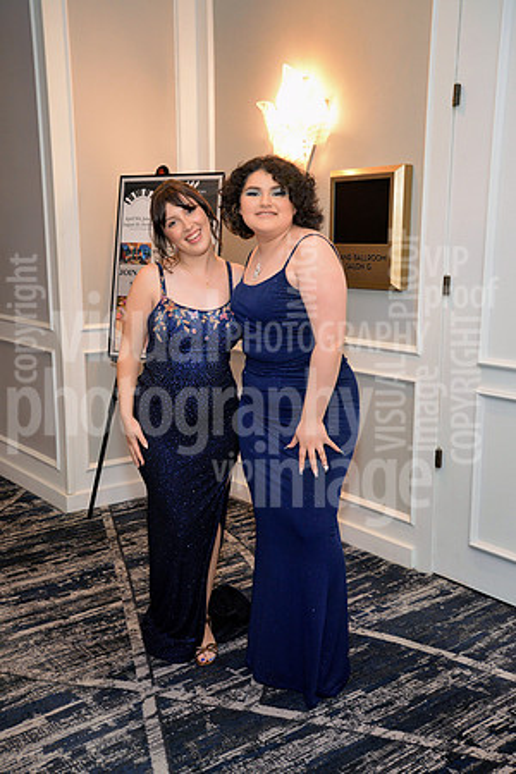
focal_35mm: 38
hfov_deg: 35.1
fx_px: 817
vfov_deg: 50.7
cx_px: 258
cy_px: 387
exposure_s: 1/125
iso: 3200
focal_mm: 38
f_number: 8
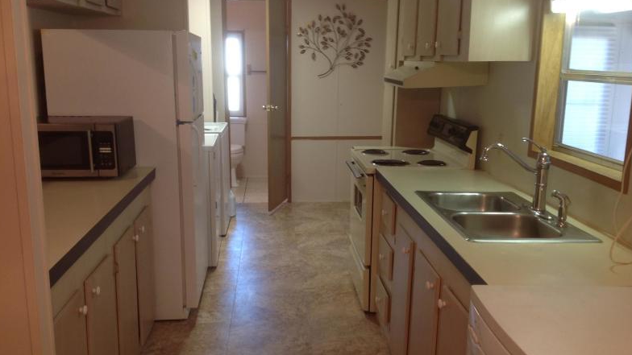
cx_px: 316
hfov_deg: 51.6
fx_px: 654
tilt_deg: -13.7
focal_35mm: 39
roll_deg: +0.2
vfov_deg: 30.4
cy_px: 199
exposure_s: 1/15
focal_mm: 4.28
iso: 64
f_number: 2.4
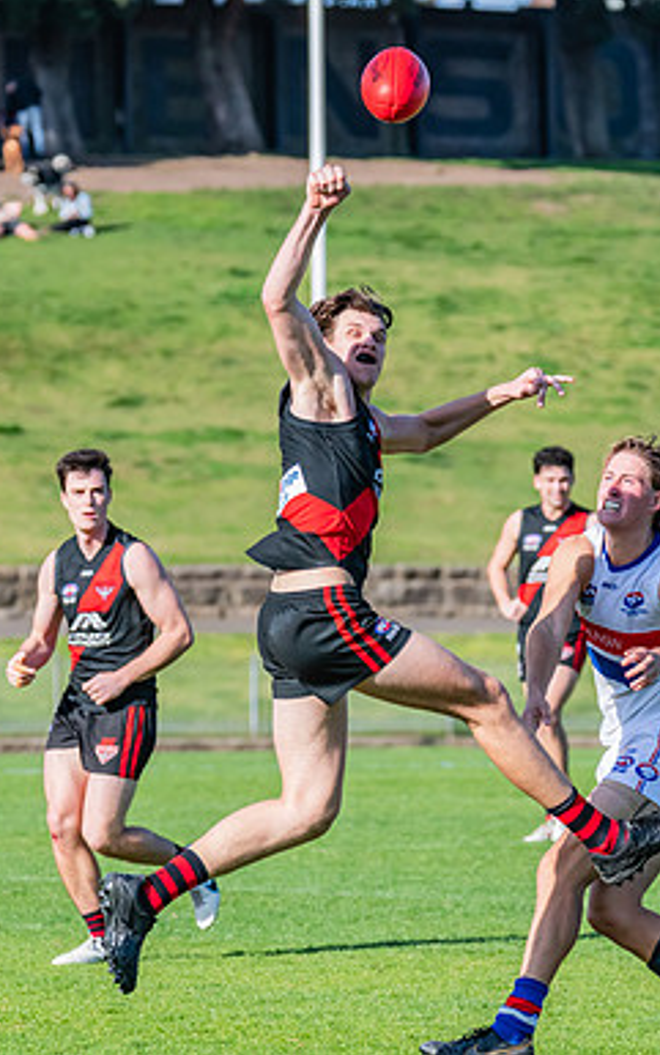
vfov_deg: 5.0
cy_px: 497
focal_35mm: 422
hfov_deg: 3.1
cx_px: 362
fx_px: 12131
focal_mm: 250
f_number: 8
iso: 800
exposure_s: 1/1600
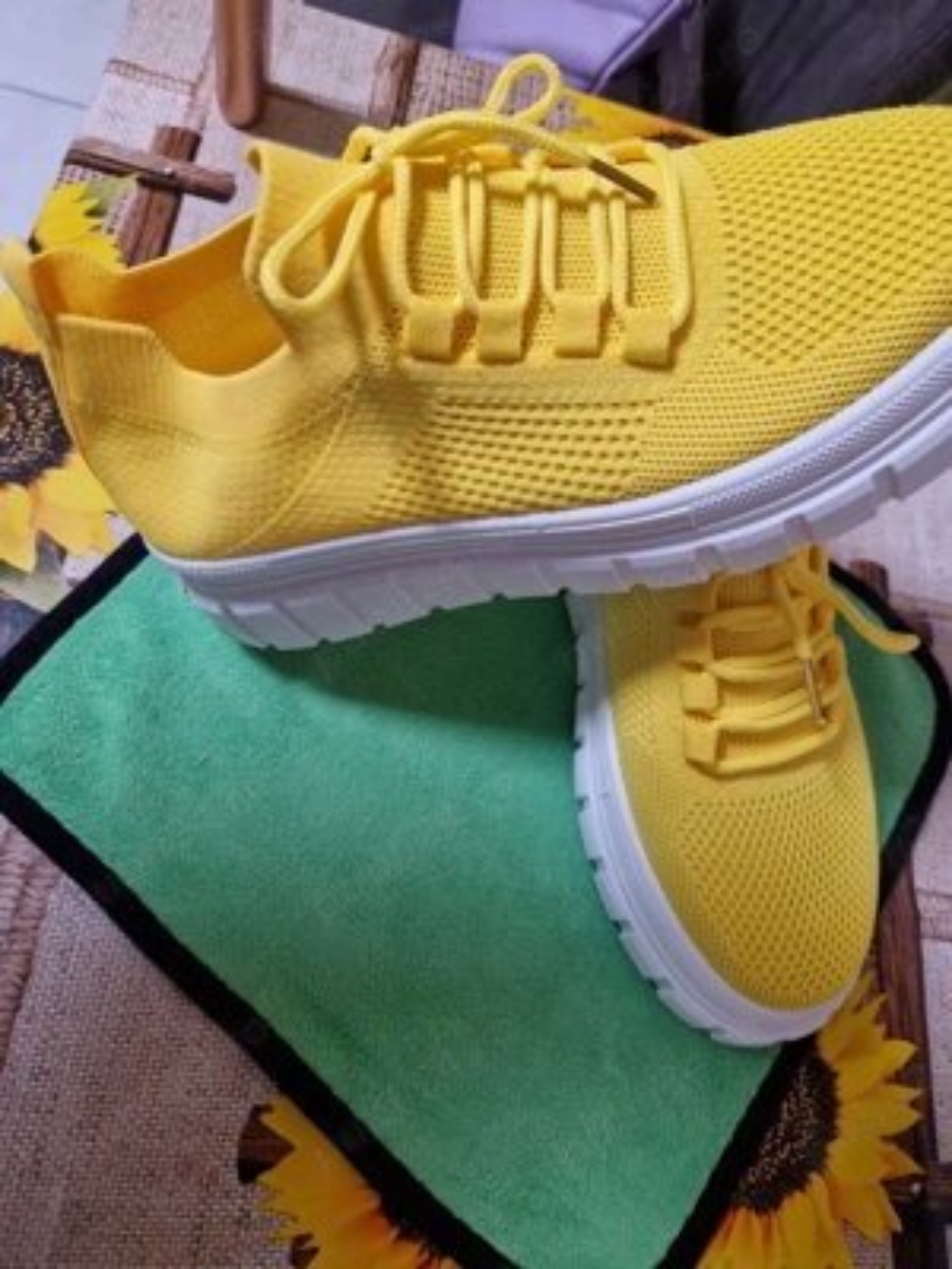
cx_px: 476
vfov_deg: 73.9
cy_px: 634
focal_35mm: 23
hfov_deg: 58.9
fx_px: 843
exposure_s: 1/31.1
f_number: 1.8
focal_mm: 5.4
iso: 500
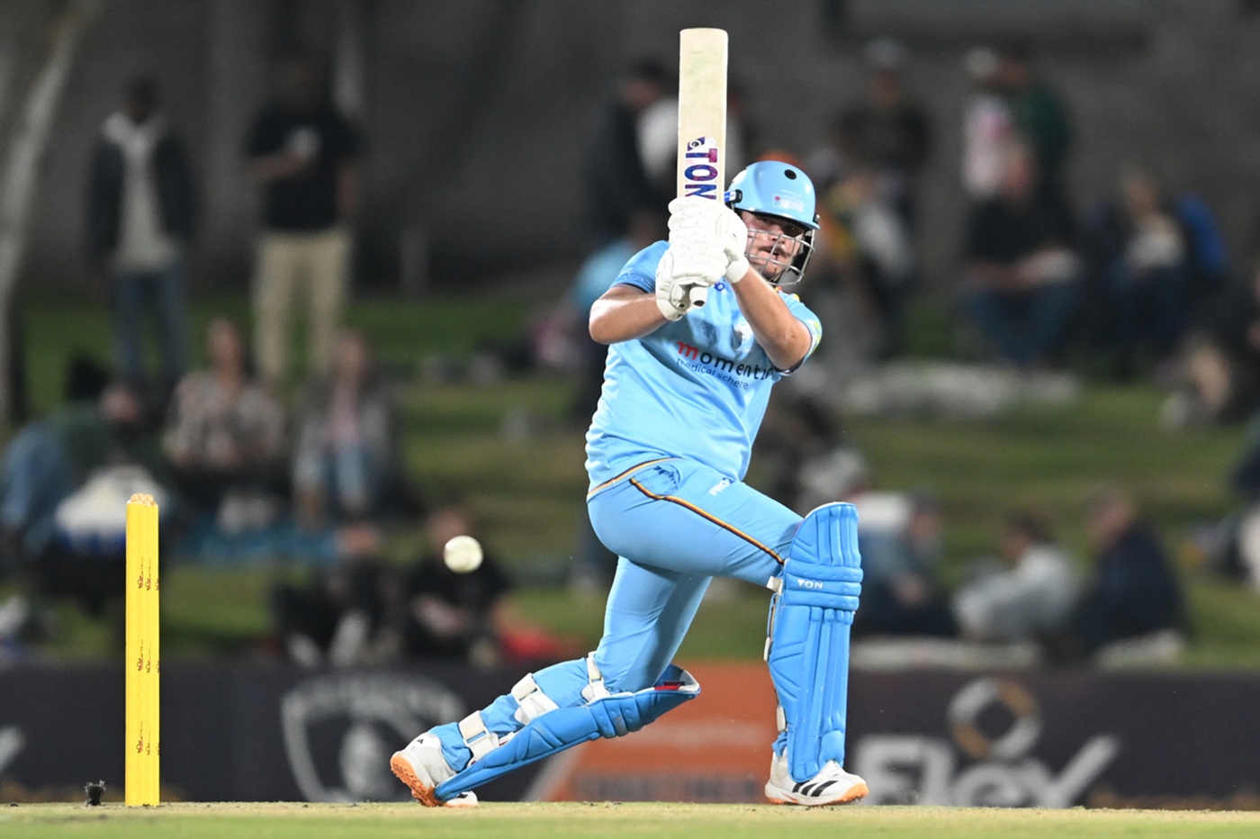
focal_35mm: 600
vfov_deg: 2.3
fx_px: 20989
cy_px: 420
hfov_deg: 3.4
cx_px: 630
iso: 3600
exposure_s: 1/1000
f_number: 2.8
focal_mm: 400
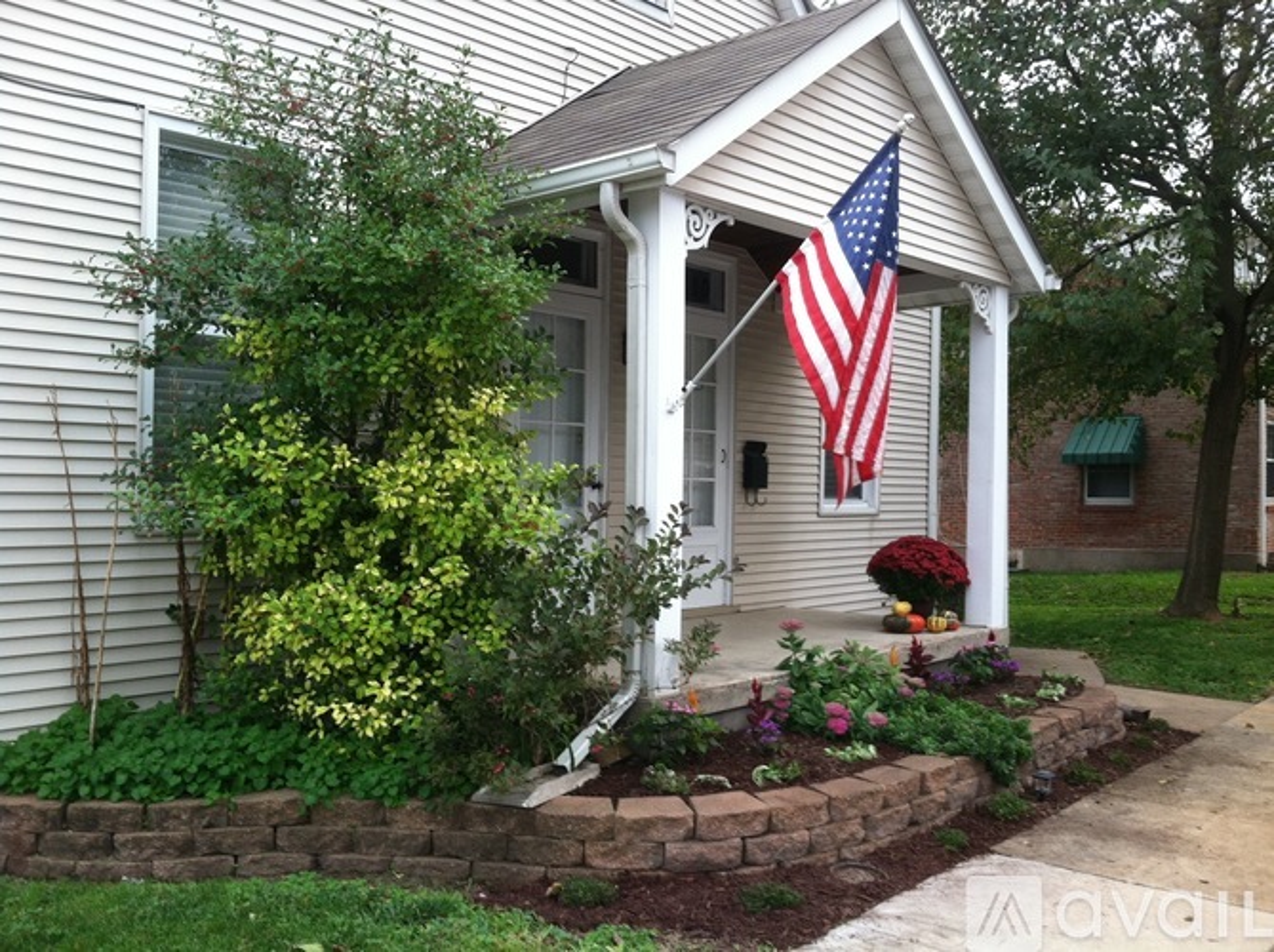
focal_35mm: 35
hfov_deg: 52.7
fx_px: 1287
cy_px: 476
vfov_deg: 40.6
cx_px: 637
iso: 80
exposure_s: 1/169
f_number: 2.8
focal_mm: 3.85
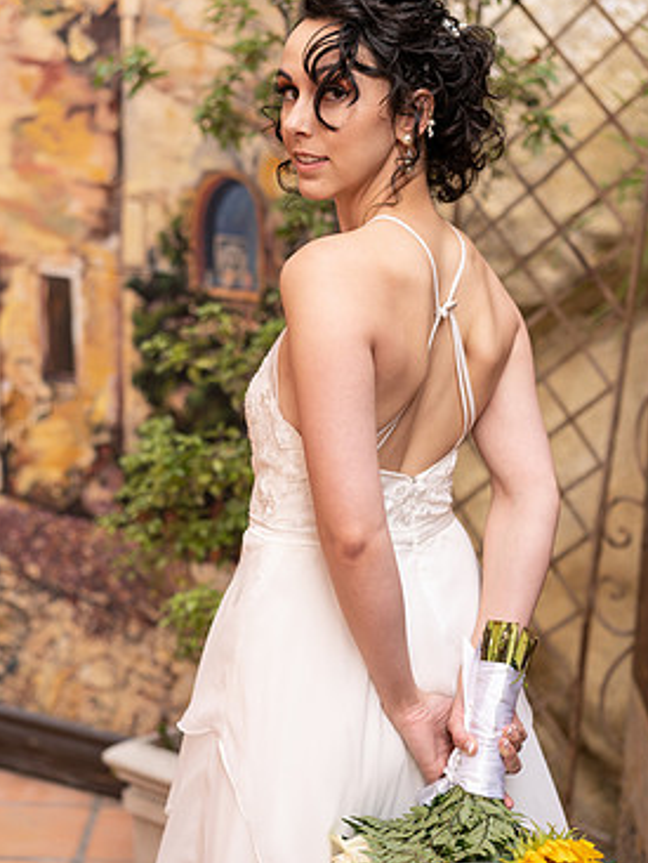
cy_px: 403
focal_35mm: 65
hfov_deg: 22.6
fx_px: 1620
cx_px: 335
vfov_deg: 29.8
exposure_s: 1/500
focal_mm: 55
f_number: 2.5
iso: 320
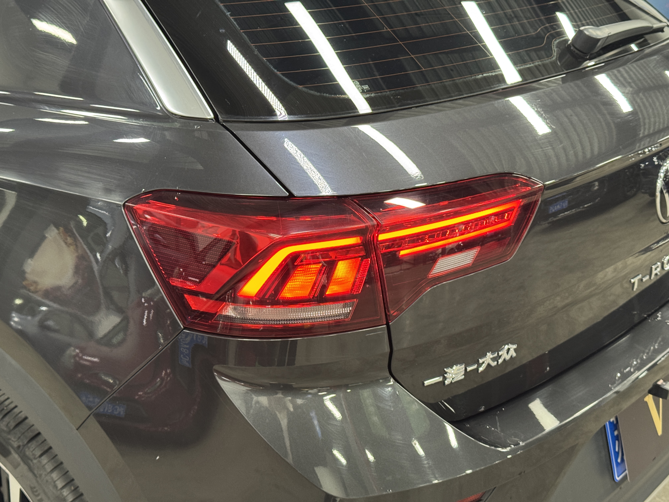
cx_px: 334
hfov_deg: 39.7
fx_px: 928
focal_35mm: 48
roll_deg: +1.0
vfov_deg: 30.3
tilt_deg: -20.8
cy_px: 251
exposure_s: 1/33
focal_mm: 6.76
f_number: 1.78
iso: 250
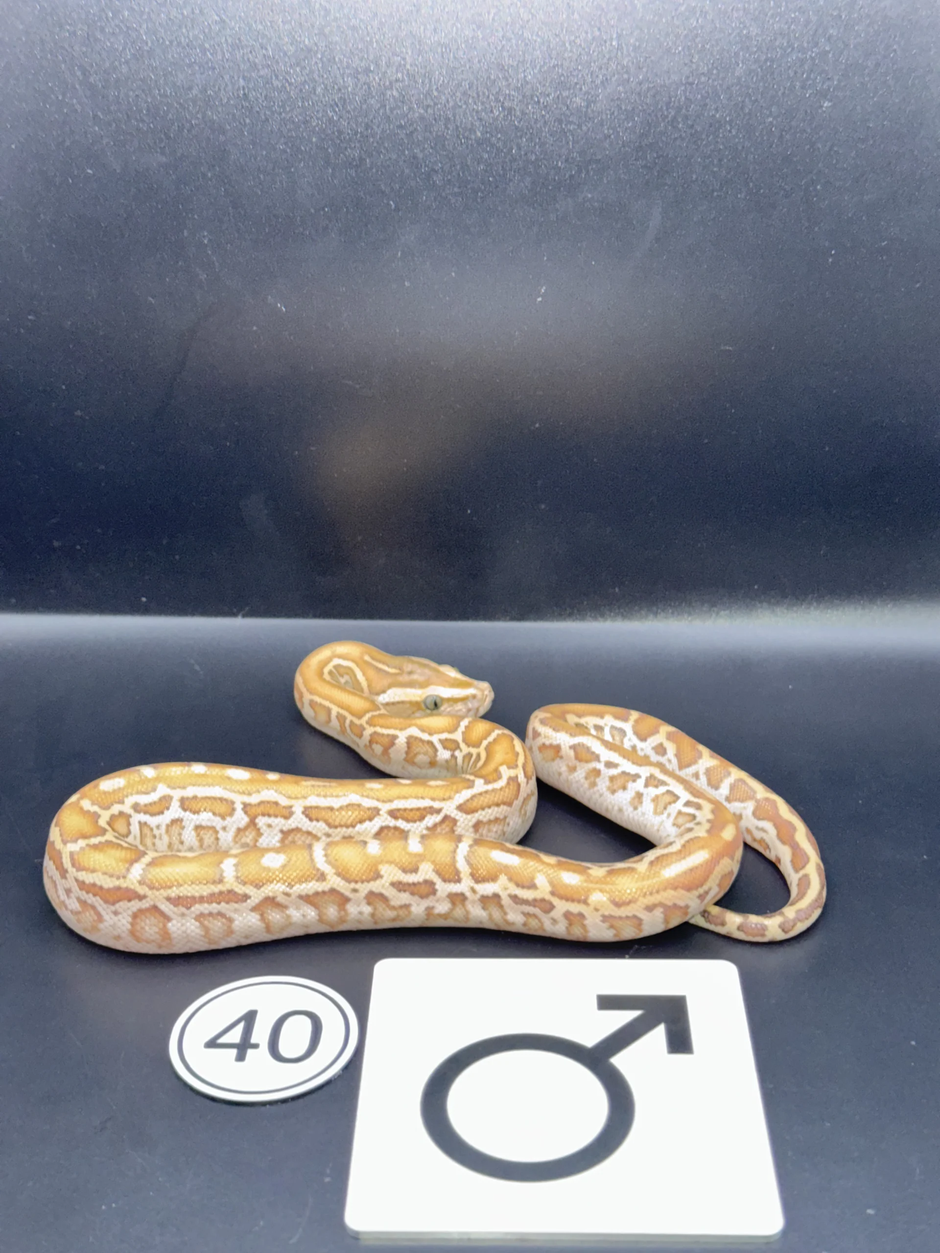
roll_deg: +0.5
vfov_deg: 39.7
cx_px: 470
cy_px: 626
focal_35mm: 48
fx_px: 1738
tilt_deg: -27.0
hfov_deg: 30.3
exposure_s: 1/189
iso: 160
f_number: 1.78
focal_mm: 6.76
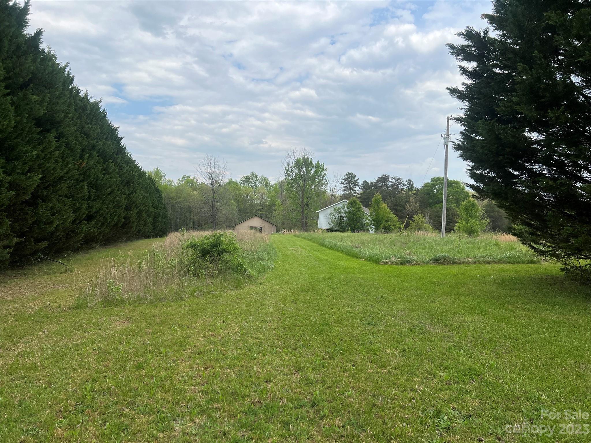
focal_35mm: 26
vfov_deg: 53.1
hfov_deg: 67.3
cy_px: 222
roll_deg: -0.6
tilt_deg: +0.0
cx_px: 296
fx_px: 444
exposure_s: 1/3356
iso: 50
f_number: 1.5
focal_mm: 5.7
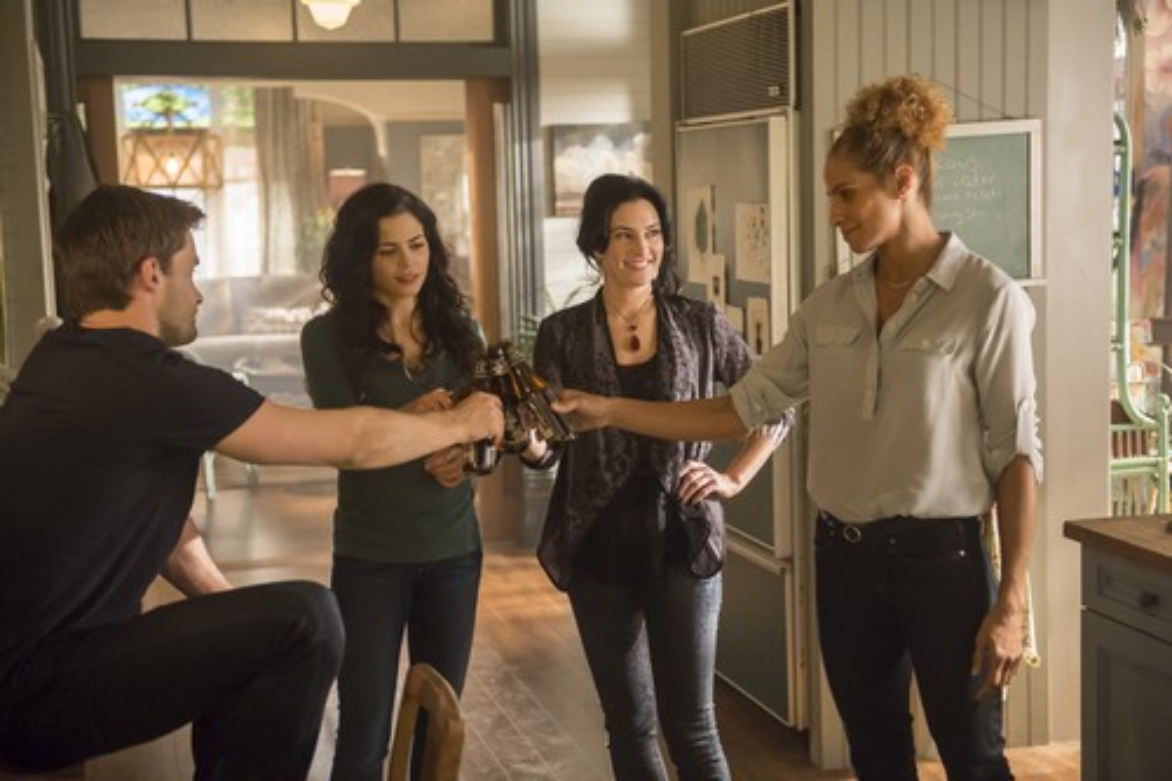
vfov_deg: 24.6
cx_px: 586
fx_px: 1790
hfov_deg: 36.3
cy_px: 390
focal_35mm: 55
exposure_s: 1/200
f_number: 2.8
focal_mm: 55
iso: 3200
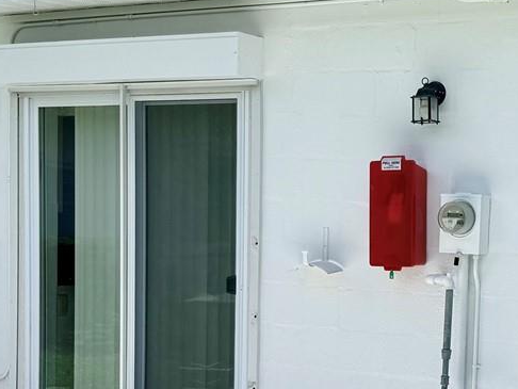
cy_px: 304
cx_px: 430
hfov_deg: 24.2
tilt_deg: -2.9
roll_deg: -1.4
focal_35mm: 79
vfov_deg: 18.5
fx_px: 1183
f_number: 1.78
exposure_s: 1/5714
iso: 80
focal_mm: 6.76
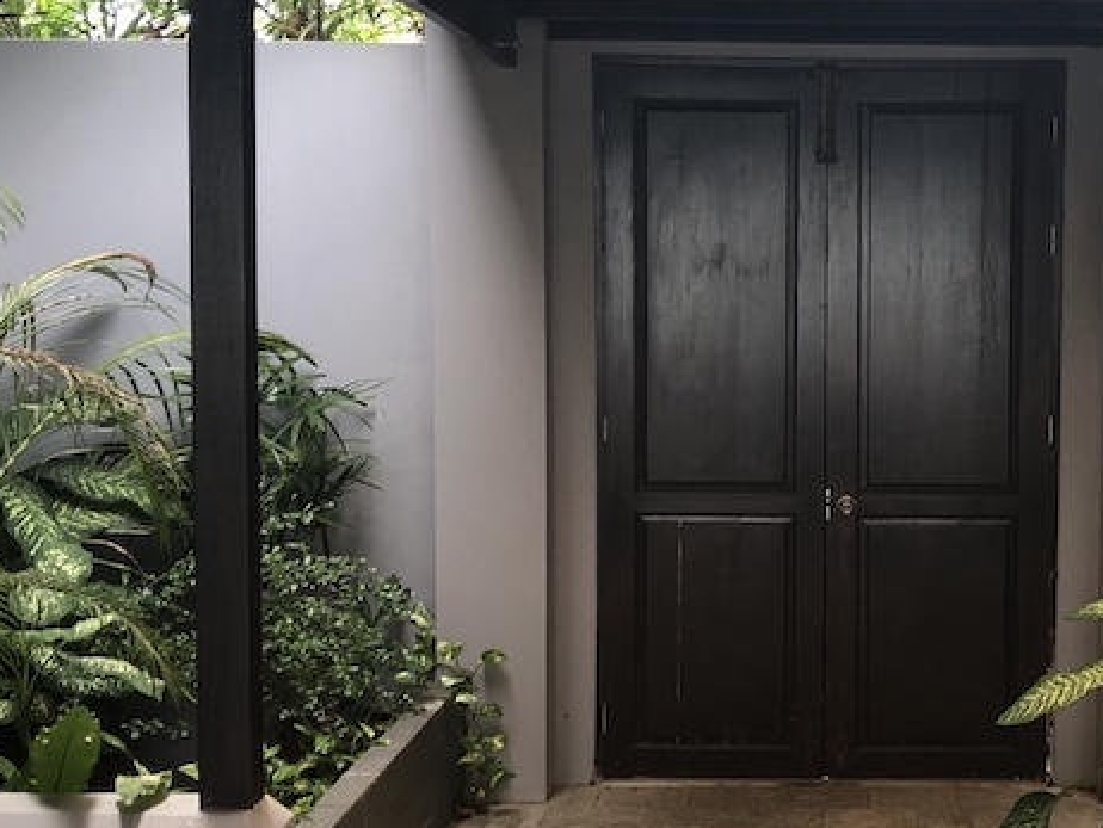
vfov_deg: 23.7
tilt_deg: -5.0
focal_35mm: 62
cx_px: 828
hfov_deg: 30.6
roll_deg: -0.4
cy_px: 453
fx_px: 1977
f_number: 1.8
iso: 25
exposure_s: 1/50
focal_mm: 4
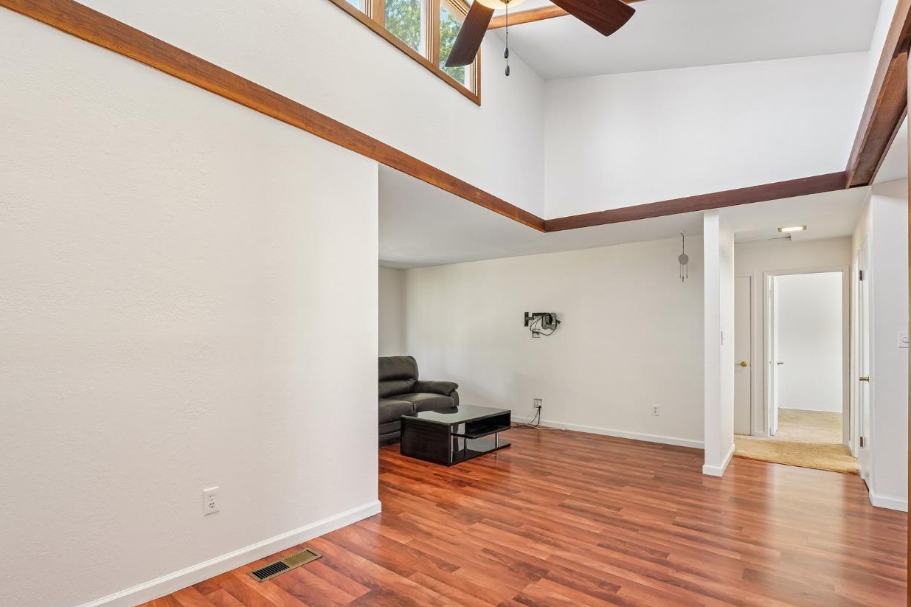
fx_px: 430
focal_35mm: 17
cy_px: 323
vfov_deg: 70.3
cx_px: 403
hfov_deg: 92.9
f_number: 8
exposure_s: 1/15
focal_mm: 14
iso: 500
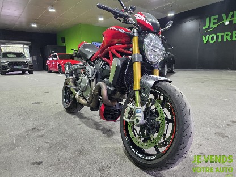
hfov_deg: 73.9
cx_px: 118
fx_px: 157
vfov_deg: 58.9
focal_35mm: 23
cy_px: 88
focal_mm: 6.25
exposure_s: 1/180
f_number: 1.7
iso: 200
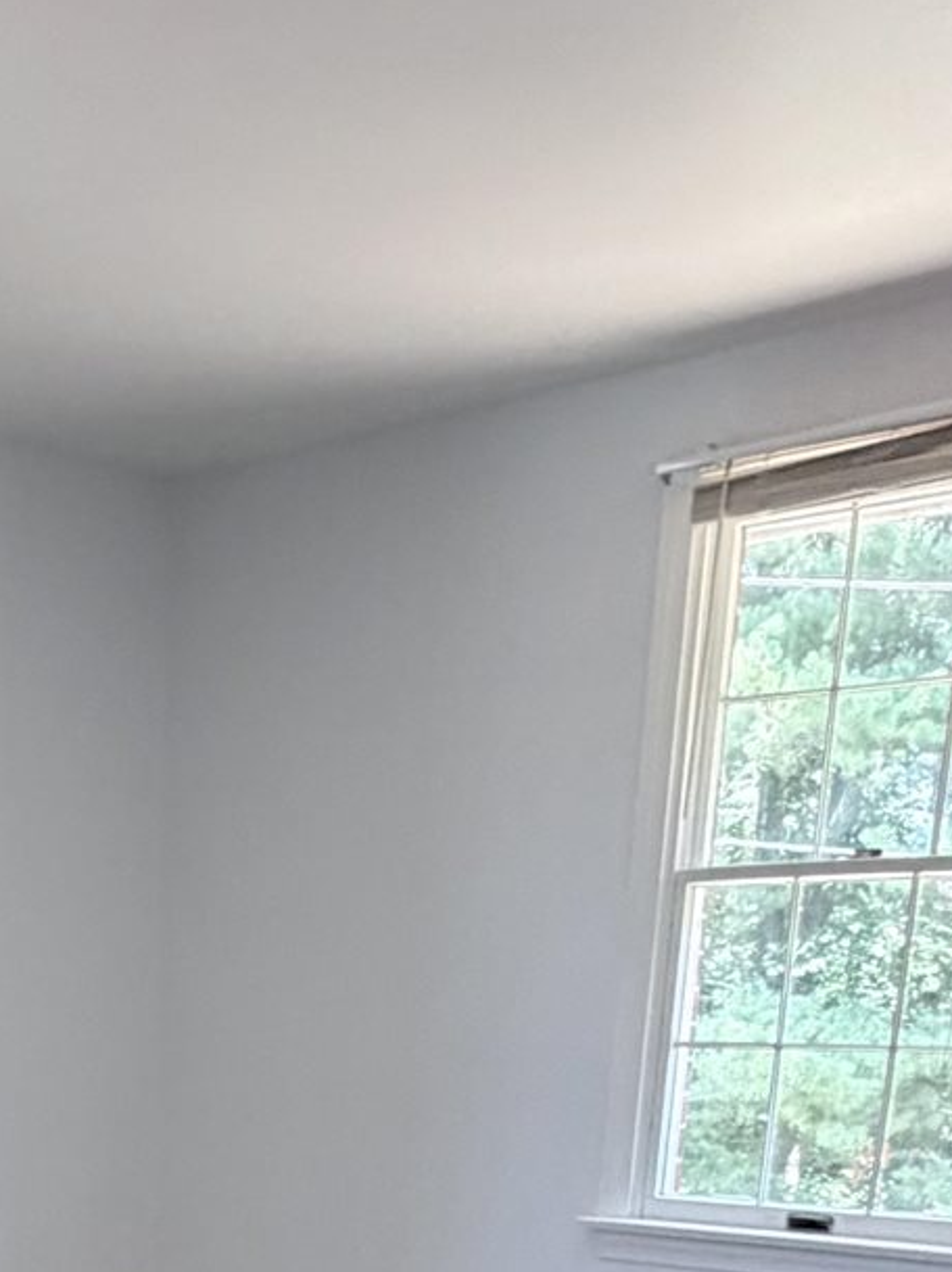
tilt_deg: -20.0
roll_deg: +0.0
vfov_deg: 29.2
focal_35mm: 53
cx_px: 48
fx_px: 1946
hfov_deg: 26.3
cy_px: 1660
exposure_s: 1/121
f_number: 2.2
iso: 250
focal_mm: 2.22
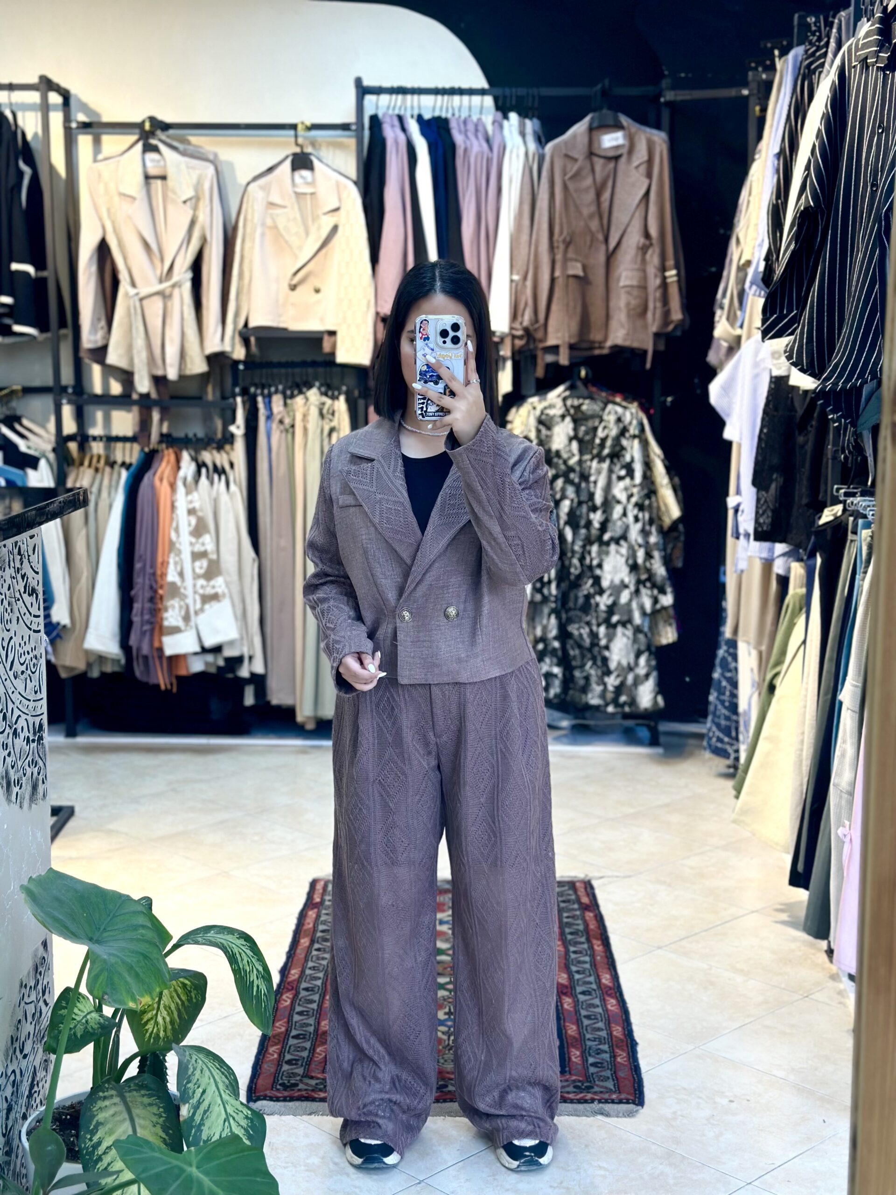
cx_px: 448
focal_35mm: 48
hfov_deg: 30.3
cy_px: 598
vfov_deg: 39.7
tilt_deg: -9.2
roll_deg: -0.7
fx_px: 1657
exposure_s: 1/176
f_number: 1.78
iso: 80
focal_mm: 6.86
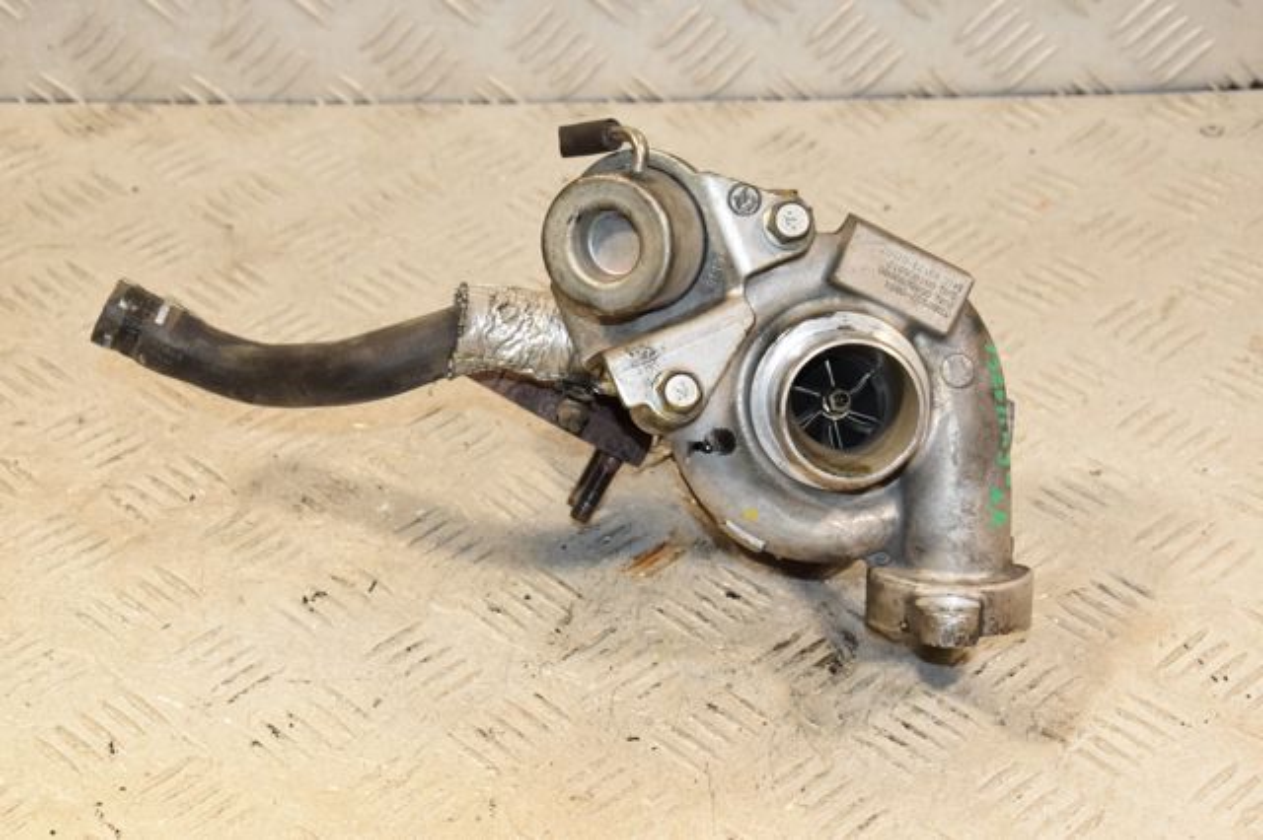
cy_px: 420
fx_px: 2735
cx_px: 632
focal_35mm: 78
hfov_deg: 26.0
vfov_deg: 17.5
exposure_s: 1/160
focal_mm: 52
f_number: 7.1
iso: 1600
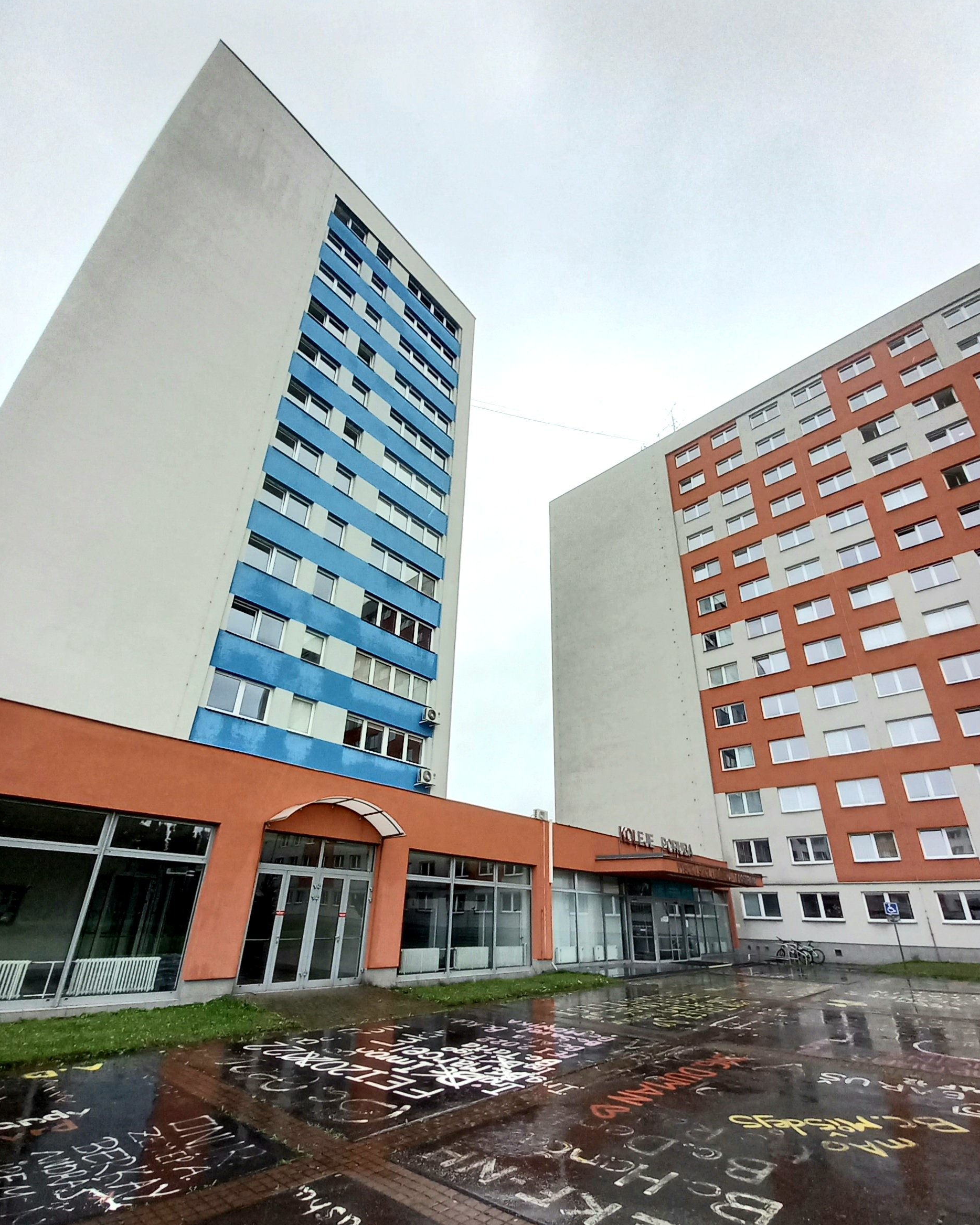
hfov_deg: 88.0
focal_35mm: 14
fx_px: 508
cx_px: 488
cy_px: 662
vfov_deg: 100.5
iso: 40
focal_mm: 1.13
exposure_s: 1/263
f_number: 2.2
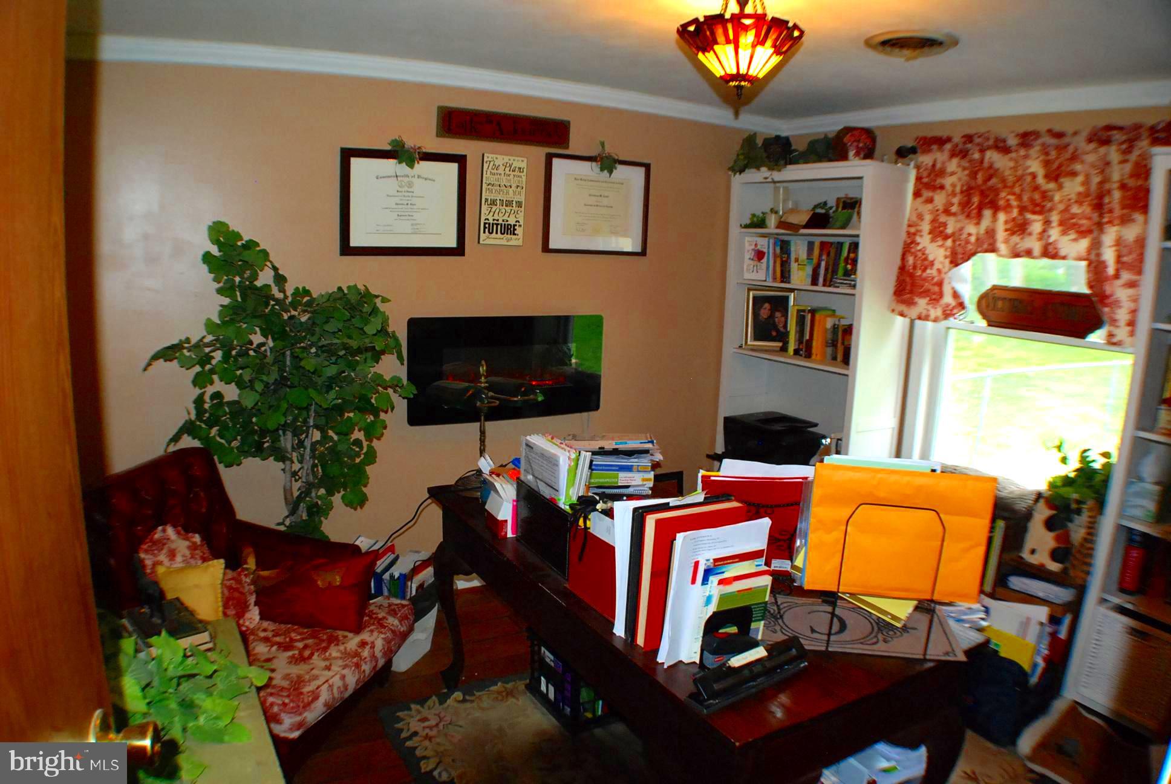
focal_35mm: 30
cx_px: 586
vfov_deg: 43.7
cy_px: 392
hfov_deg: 61.9
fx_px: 977
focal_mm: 20
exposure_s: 1/60
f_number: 5
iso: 1000
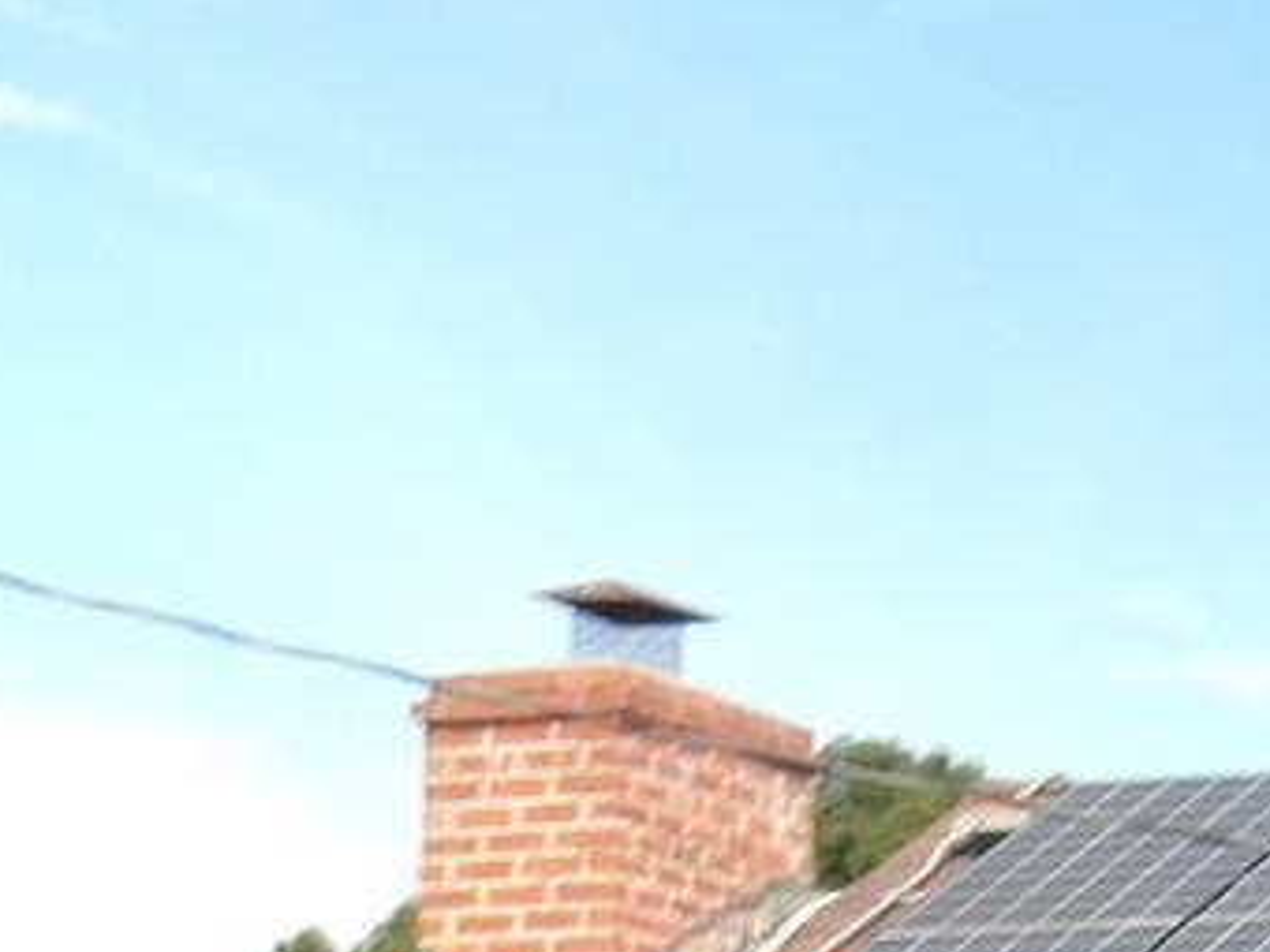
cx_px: 2536
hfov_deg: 8.1
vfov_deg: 6.3
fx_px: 8585
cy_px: 1406
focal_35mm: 234
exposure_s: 1/56
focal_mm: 9.5
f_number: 13.1
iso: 100
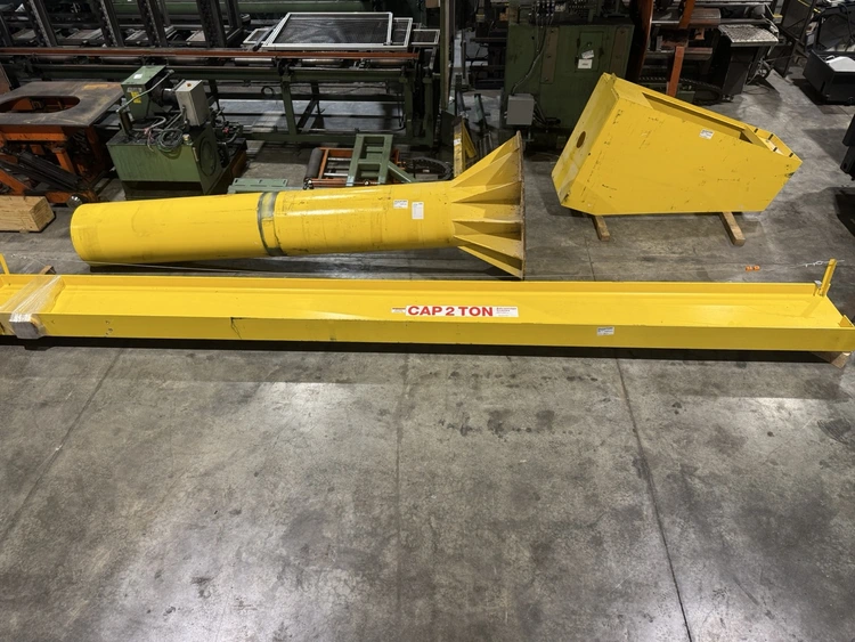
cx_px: 428
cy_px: 321
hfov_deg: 71.6
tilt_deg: -42.4
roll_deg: +0.6
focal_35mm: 24
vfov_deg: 56.8
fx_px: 593
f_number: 1.78
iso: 160
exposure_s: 1/60
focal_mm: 6.76
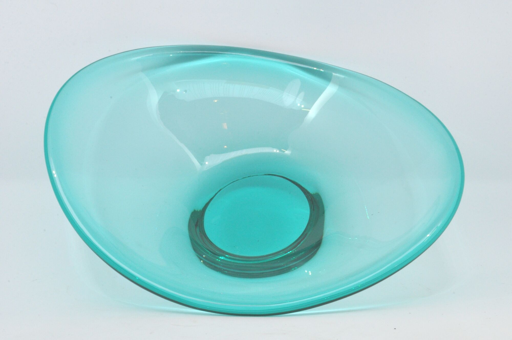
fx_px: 1491
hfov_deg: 19.5
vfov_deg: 13.0
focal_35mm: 105
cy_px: 170
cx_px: 256
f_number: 29
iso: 800
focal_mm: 70
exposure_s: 1/5
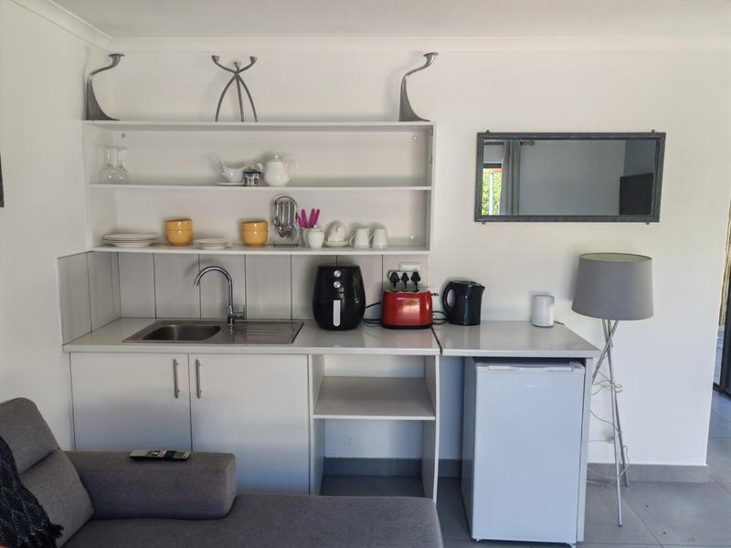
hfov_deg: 65.3
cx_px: 366
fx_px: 570
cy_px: 274
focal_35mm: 27
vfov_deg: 51.4
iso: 125
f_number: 1.95
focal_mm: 5.52
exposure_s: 1/100
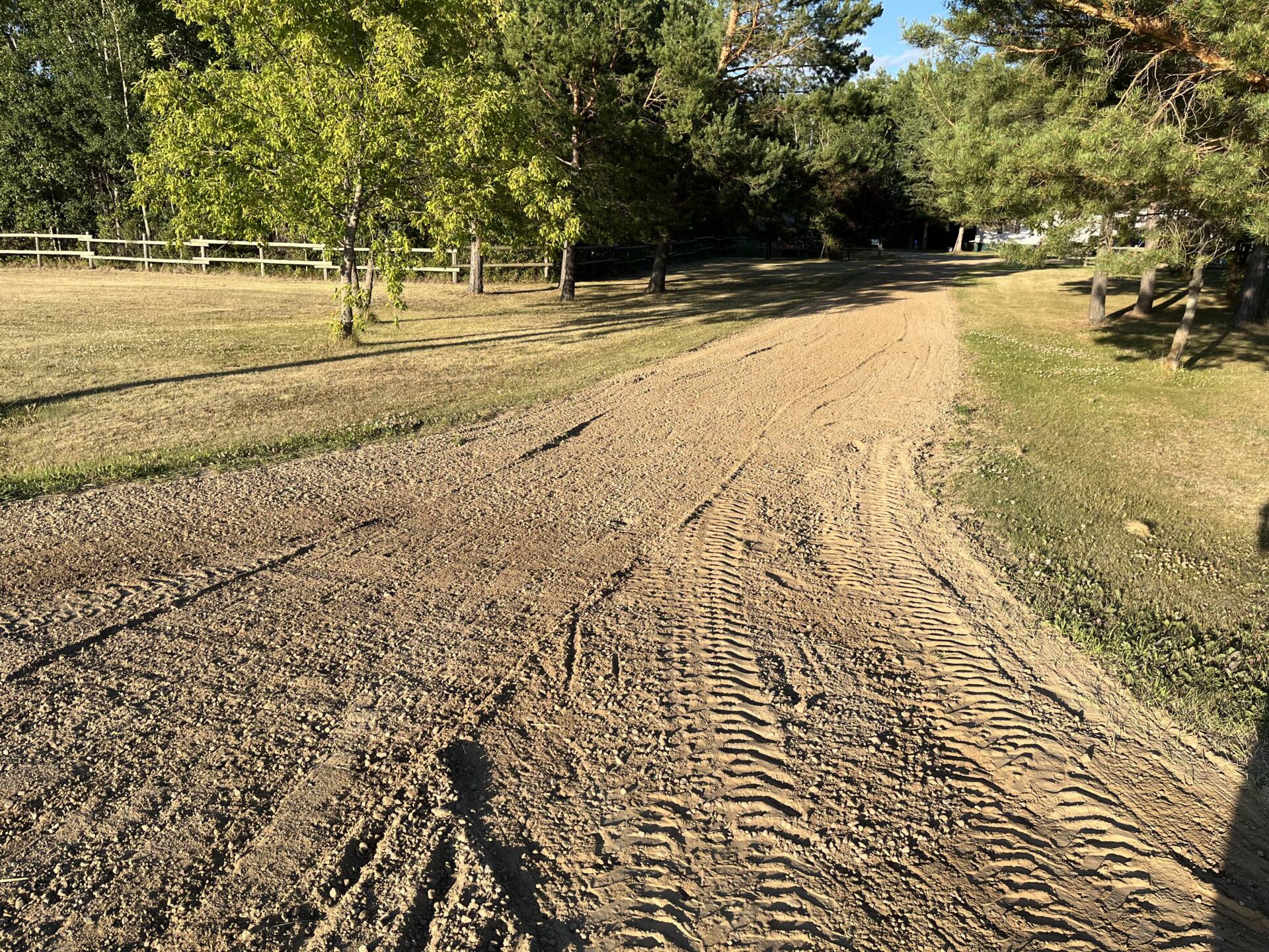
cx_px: 634
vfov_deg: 53.1
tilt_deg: -15.1
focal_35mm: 26
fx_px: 953
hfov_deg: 67.3
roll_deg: -1.9
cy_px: 476
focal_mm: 5.1
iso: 50
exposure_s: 1/1441
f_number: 1.6
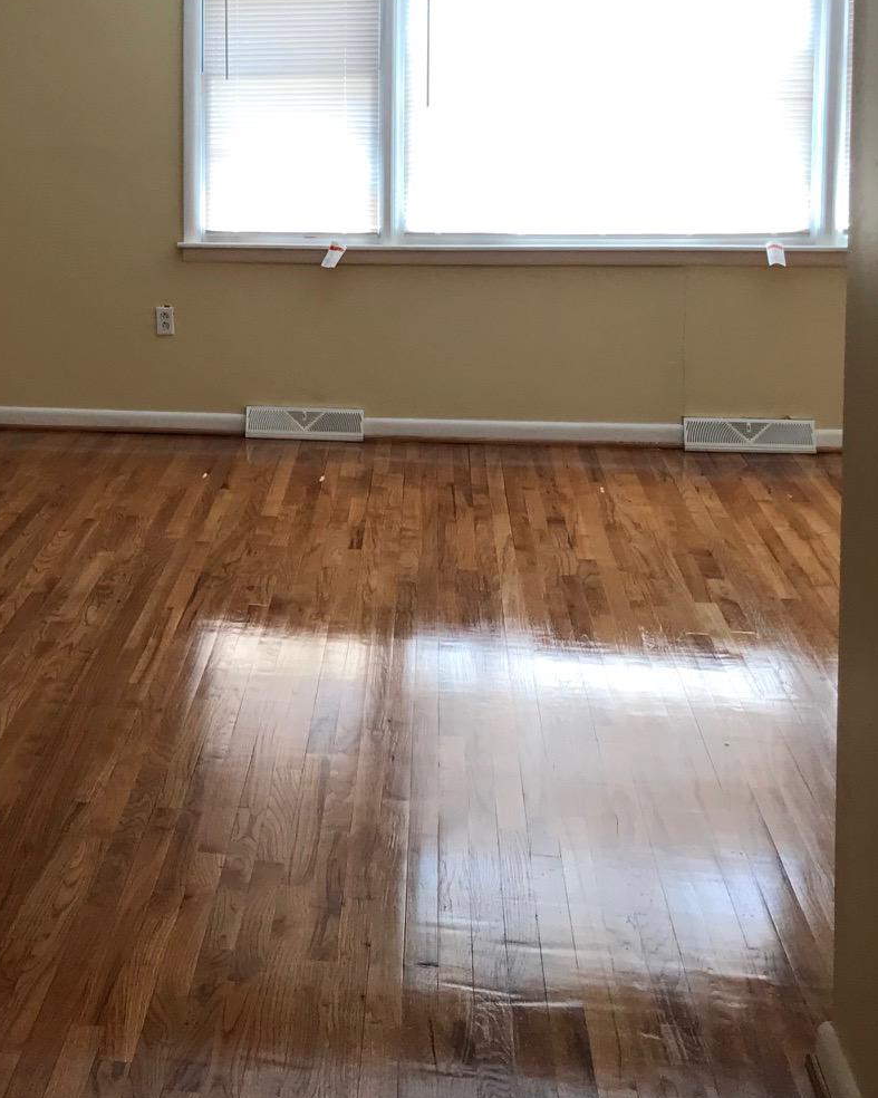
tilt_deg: -5.3
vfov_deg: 32.9
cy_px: 276
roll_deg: +0.8
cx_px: -10
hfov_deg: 25.7
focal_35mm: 56
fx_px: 1819
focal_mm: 3.99
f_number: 1.8
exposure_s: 1/60
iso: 32
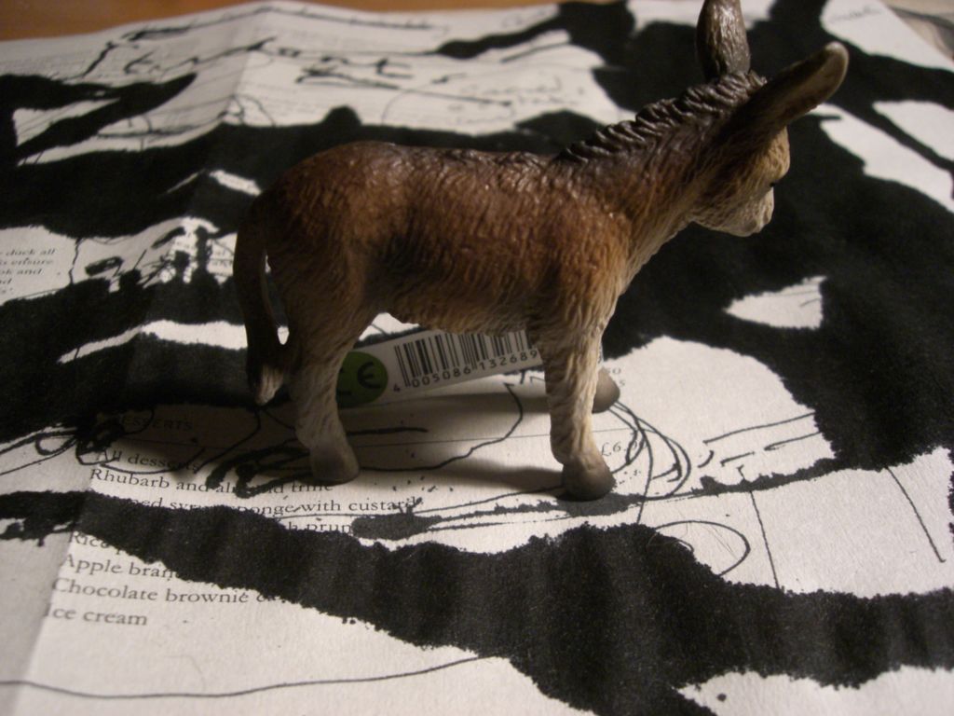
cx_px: 477
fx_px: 1047
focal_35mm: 38
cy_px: 358
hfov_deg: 49.0
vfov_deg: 37.7
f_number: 2.7
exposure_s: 1/50
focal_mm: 6.2
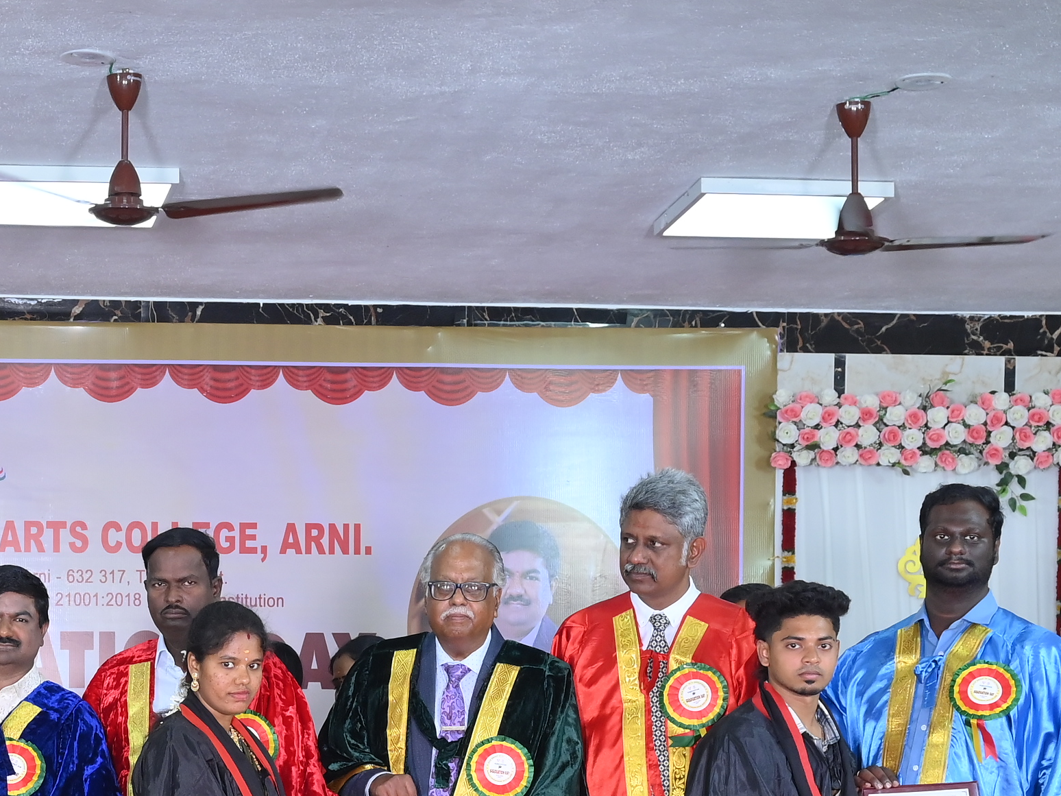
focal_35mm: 104
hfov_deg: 18.5
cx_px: 49
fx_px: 3188
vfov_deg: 13.9
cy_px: 900
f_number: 7.1
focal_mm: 37
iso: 800
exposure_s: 1/125
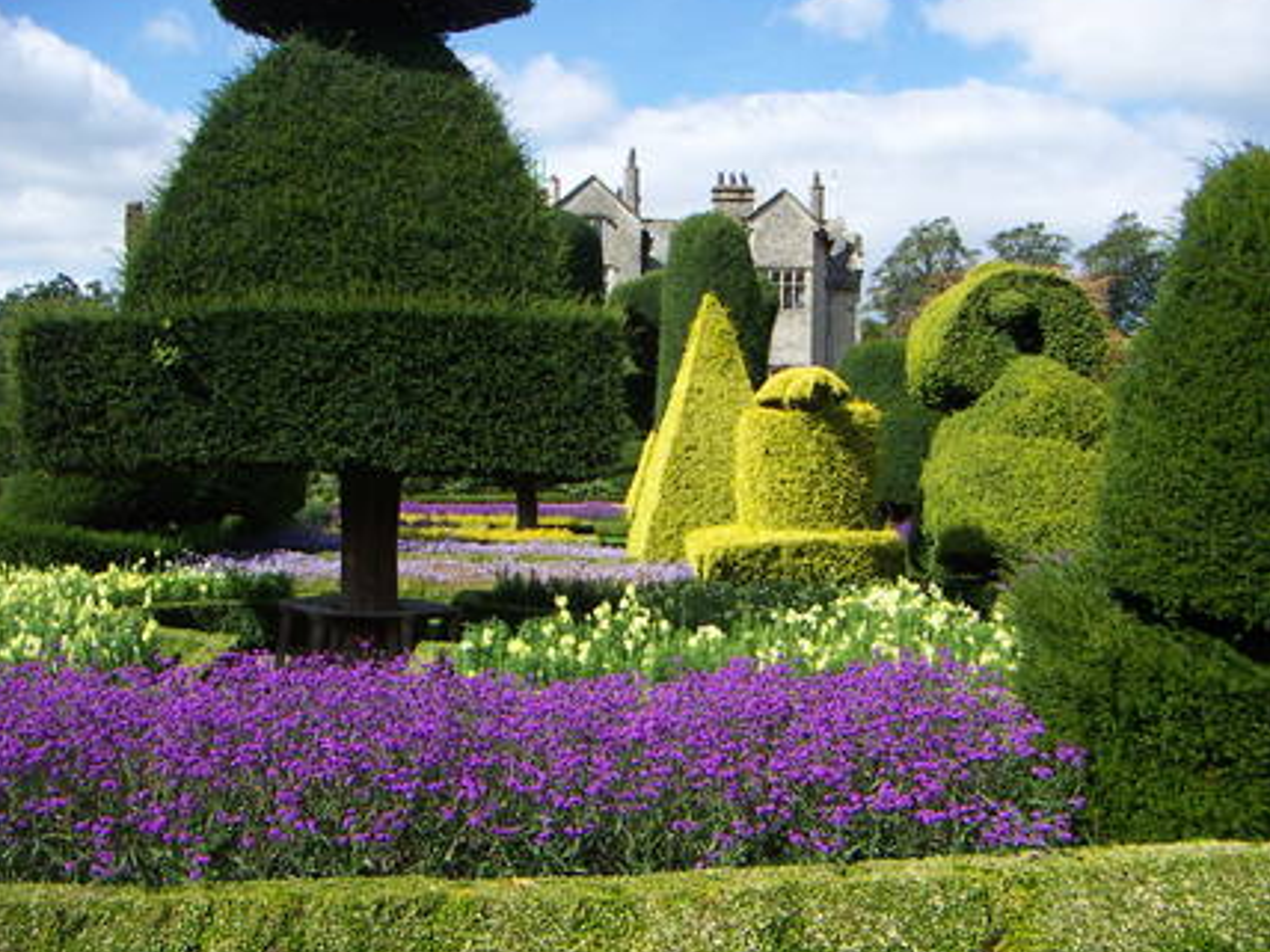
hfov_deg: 50.1
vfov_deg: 38.7
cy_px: 469
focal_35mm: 37
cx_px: 623
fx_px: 1357
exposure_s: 1/160
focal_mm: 4.7
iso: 50
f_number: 6.7
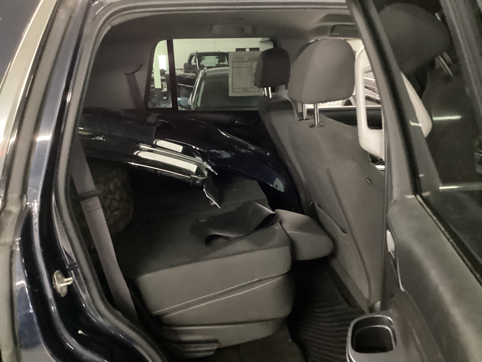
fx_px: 432
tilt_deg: -16.6
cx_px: 241
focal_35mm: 31
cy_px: 181
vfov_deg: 45.4
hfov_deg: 58.4
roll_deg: +1.3
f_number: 2.4
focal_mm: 3.3
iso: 800
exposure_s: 1/15
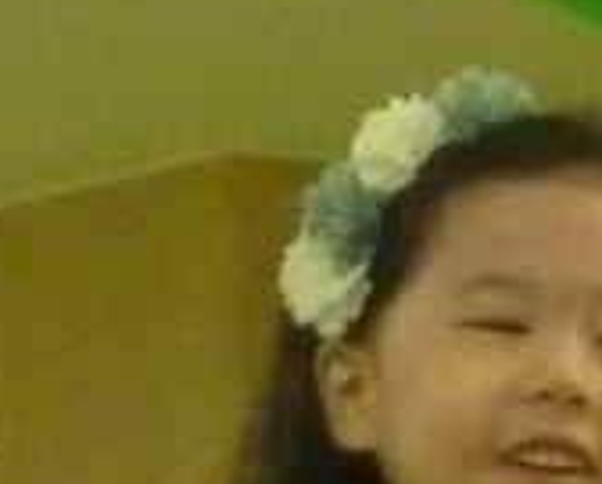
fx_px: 14849
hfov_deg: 2.3
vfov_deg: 1.9
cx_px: 835
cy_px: 1097
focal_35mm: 832
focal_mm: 19.9
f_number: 5.8
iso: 800
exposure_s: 1/60
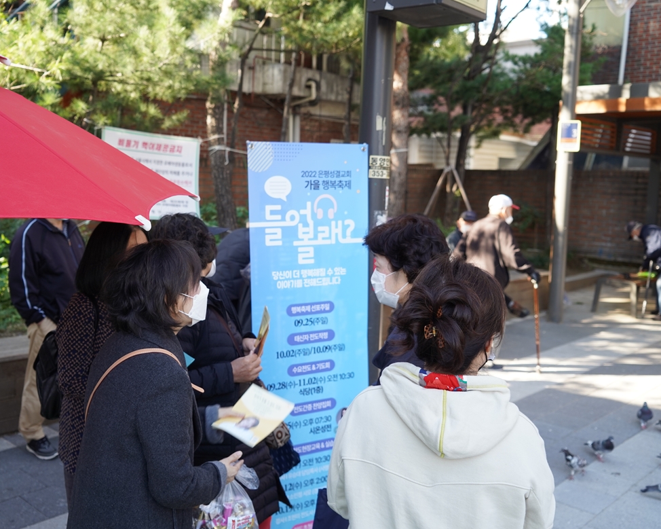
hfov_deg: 48.8
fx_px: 724
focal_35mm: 37
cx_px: 261
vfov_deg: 40.1
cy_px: 259
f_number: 4
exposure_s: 1/160
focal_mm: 32
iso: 320
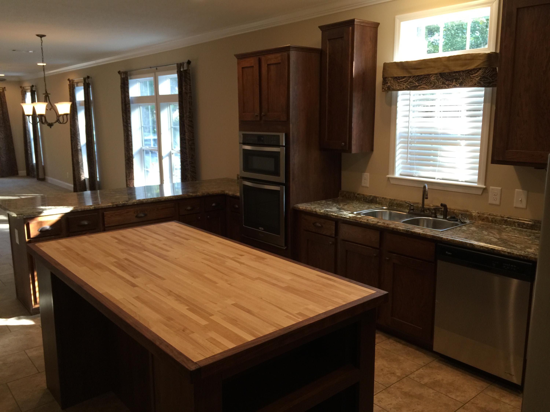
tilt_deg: -11.2
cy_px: 206
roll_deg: +0.6
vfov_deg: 48.2
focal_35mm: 29
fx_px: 461
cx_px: 275
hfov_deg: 61.7
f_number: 2.2
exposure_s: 1/30
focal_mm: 4.15
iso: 50
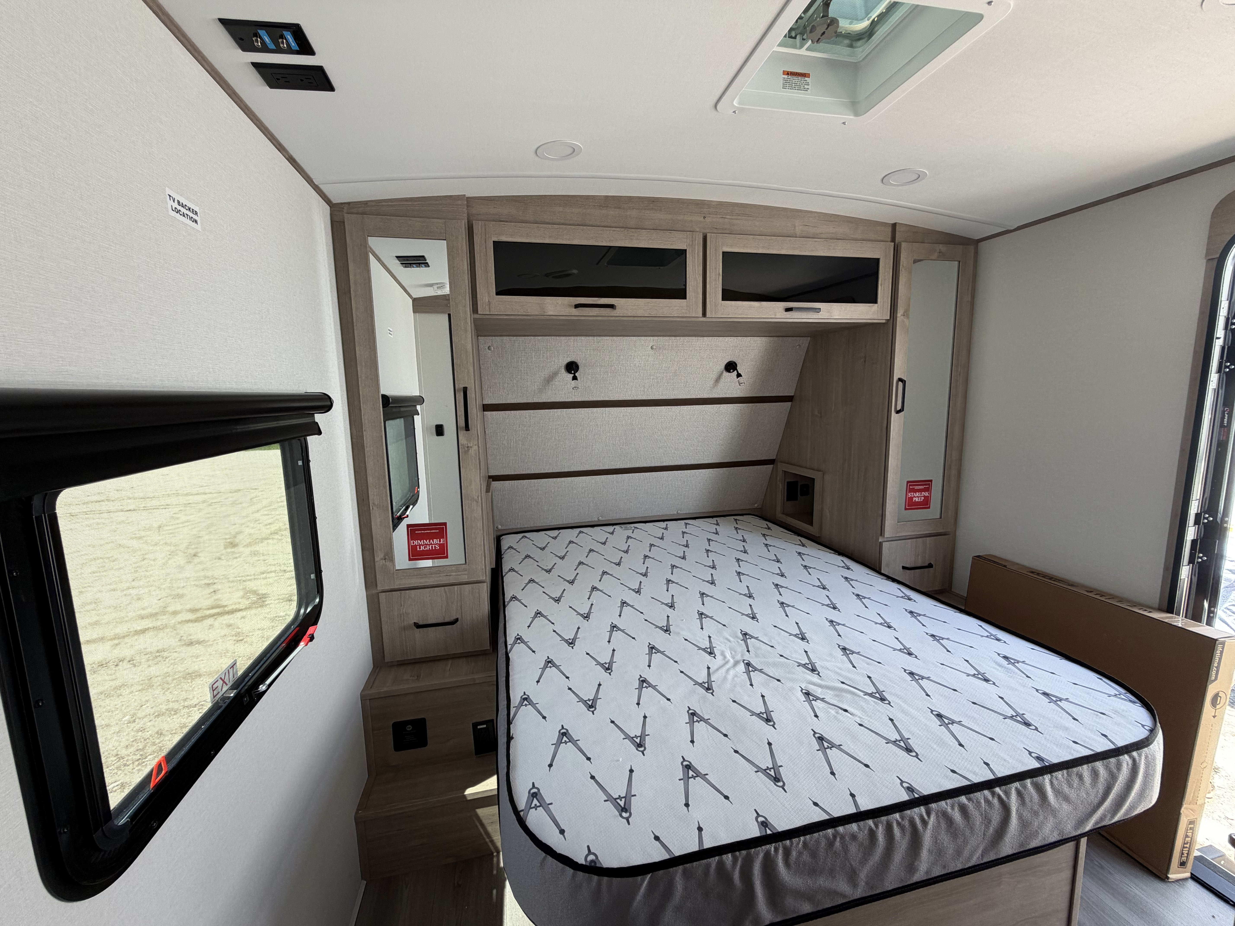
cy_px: 463
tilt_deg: -7.9
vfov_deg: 85.7
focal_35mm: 14
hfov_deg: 102.1
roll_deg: +1.9
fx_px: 499
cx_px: 618
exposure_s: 1/121
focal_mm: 2.22
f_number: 2.2
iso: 64
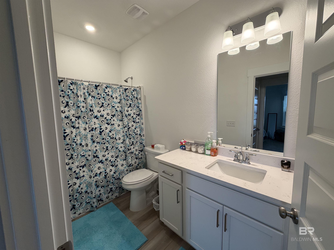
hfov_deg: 102.1
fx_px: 135
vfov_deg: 85.7
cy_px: 125
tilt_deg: -5.9
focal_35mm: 14
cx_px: 167
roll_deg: +0.5
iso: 125
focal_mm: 2.22
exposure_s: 1/120
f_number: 2.2
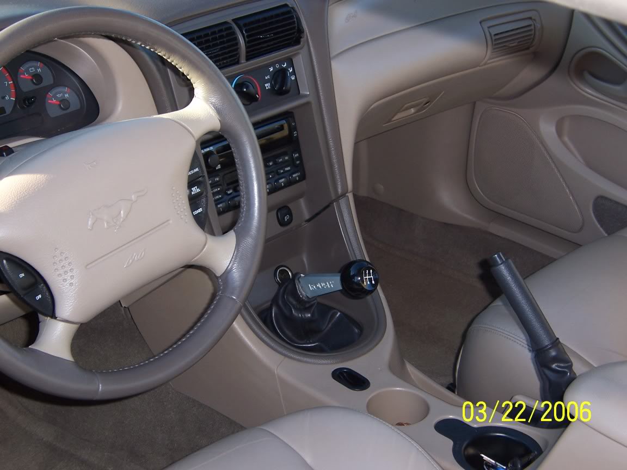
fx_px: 1195
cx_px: 314
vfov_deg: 22.3
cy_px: 235
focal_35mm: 66
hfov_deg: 29.4
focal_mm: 11
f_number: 4
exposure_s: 1/60
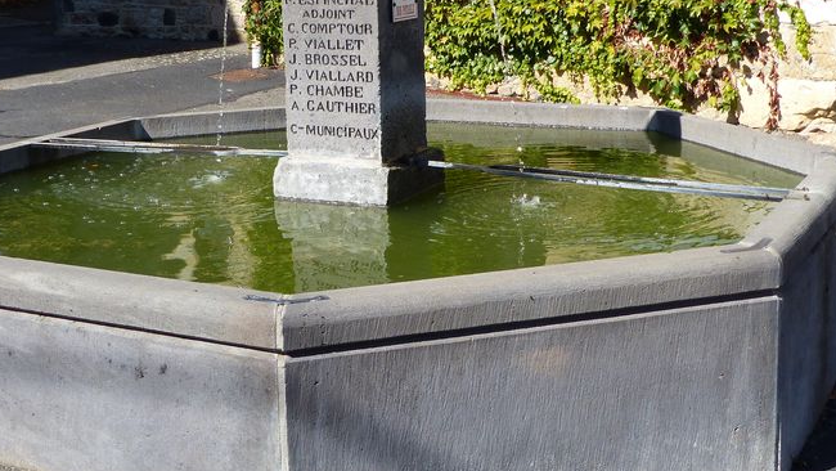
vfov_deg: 20.9
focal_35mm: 57
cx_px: 355
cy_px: 120
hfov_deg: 36.5
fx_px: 1264
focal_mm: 6.2
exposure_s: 1/640
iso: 100
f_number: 4
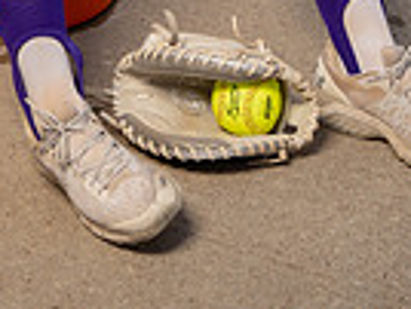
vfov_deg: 10.3
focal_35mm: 129
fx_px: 1534
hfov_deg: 15.2
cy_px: -376
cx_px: 80
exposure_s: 1/250
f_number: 4
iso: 100
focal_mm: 40
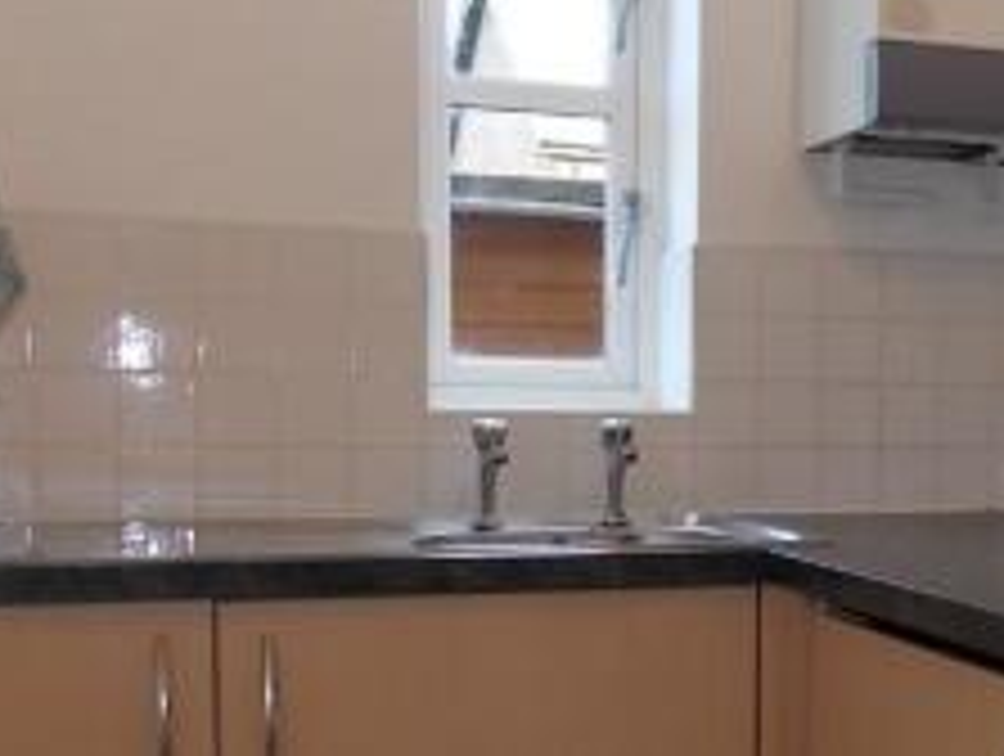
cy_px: 538
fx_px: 1743
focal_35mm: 60
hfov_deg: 31.0
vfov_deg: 24.3
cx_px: 858
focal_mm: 4
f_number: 3.1
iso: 125
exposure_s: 1/30
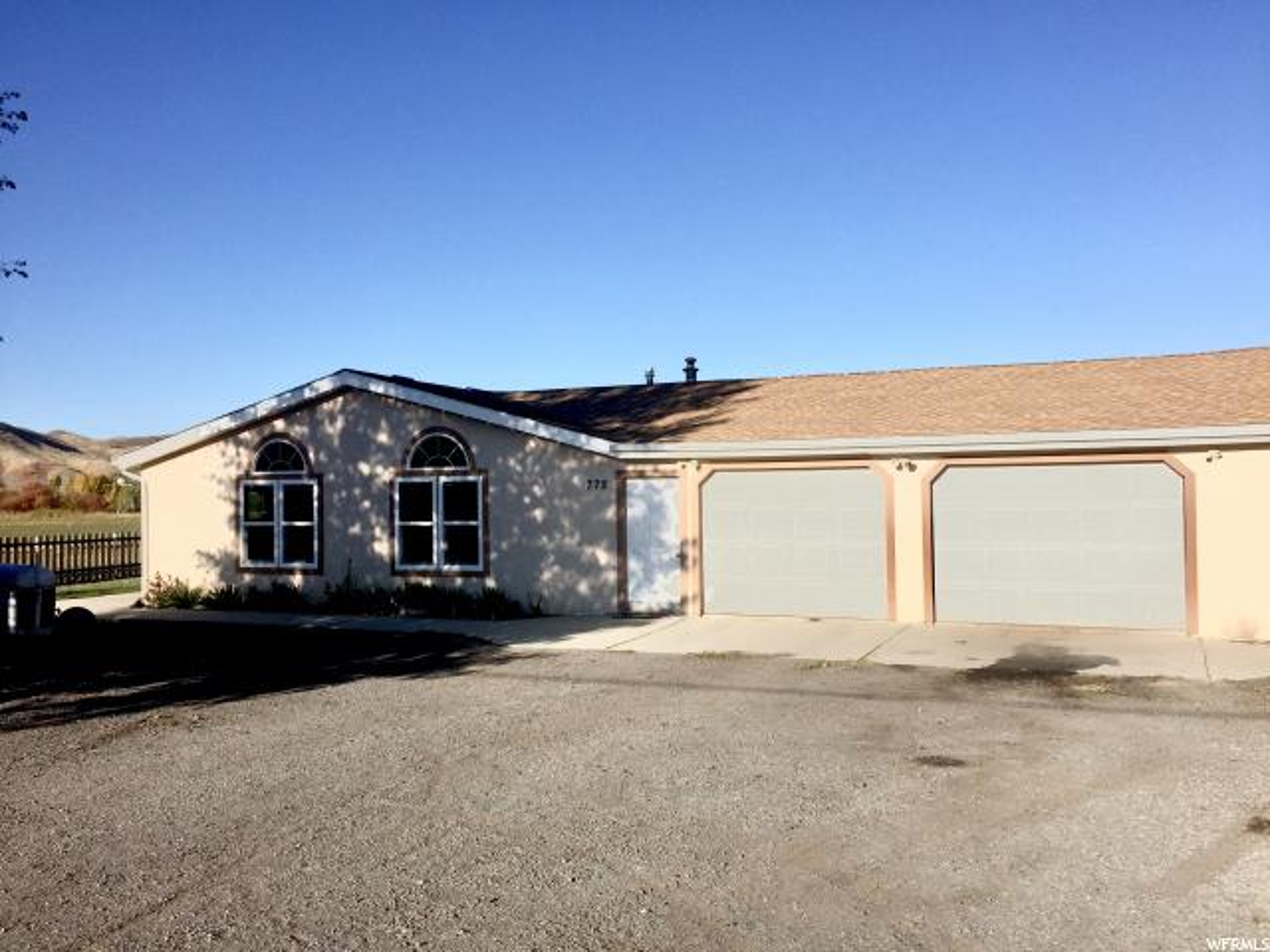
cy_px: 476
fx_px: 1064
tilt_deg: +0.2
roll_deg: -0.7
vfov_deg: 48.2
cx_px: 635
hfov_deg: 61.7
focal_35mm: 29
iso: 32
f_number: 2.2
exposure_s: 1/4405
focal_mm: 4.15
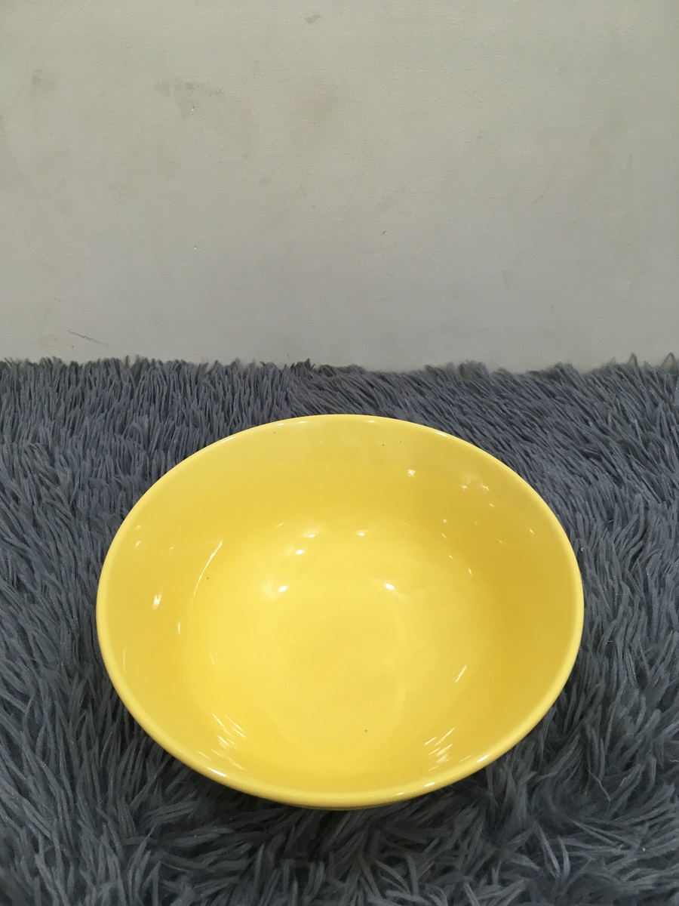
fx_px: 758
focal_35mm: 29
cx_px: 340
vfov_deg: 61.7
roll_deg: -0.3
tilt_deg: -42.4
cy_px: 453
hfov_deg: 48.2
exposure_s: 1/33
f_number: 2.2
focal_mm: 4.15
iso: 64
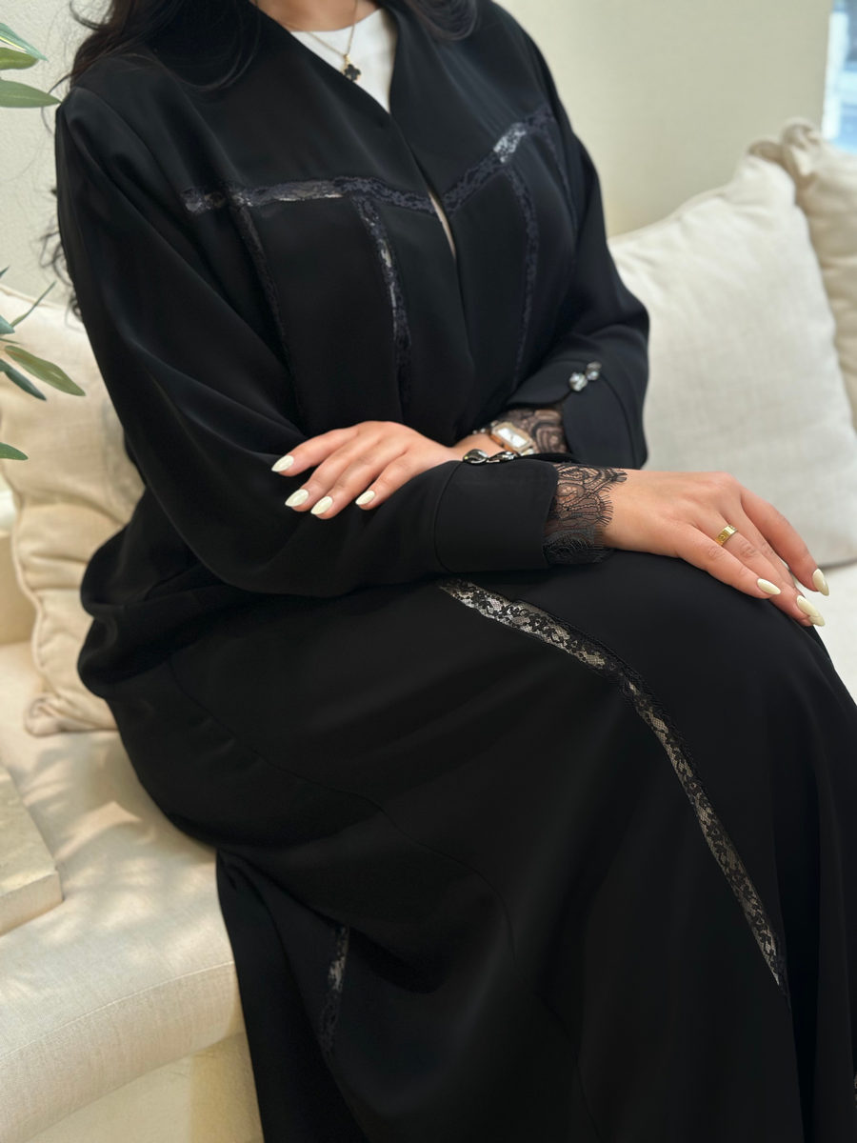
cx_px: 428
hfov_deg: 30.3
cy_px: 572
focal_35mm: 48
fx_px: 1584
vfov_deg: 39.7
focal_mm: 6.86
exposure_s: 1/100
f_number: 1.78
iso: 80
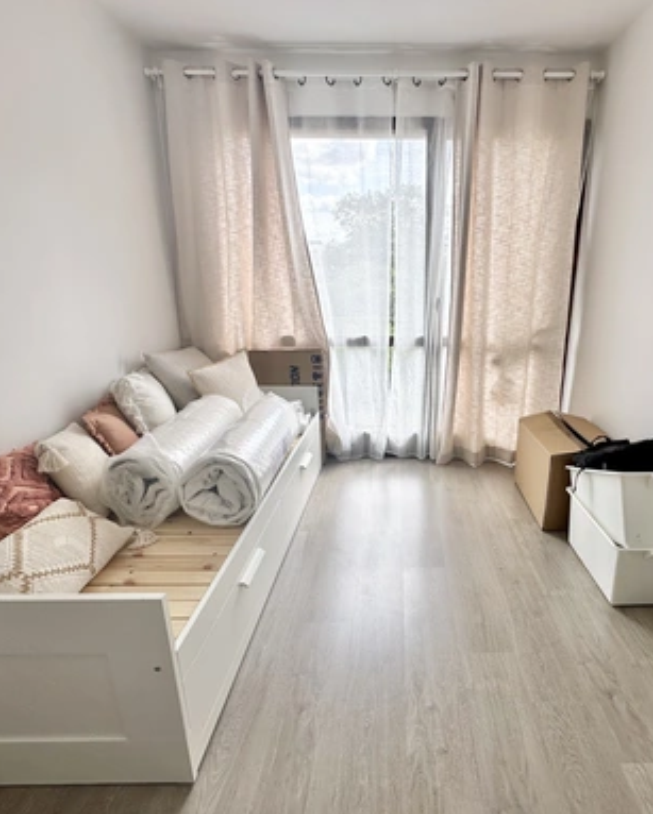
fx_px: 458
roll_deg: -0.5
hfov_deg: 69.7
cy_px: 406
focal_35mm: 19
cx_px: 409
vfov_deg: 83.2
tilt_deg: -15.2
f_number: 2.2
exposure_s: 1/259
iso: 40
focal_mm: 2.22
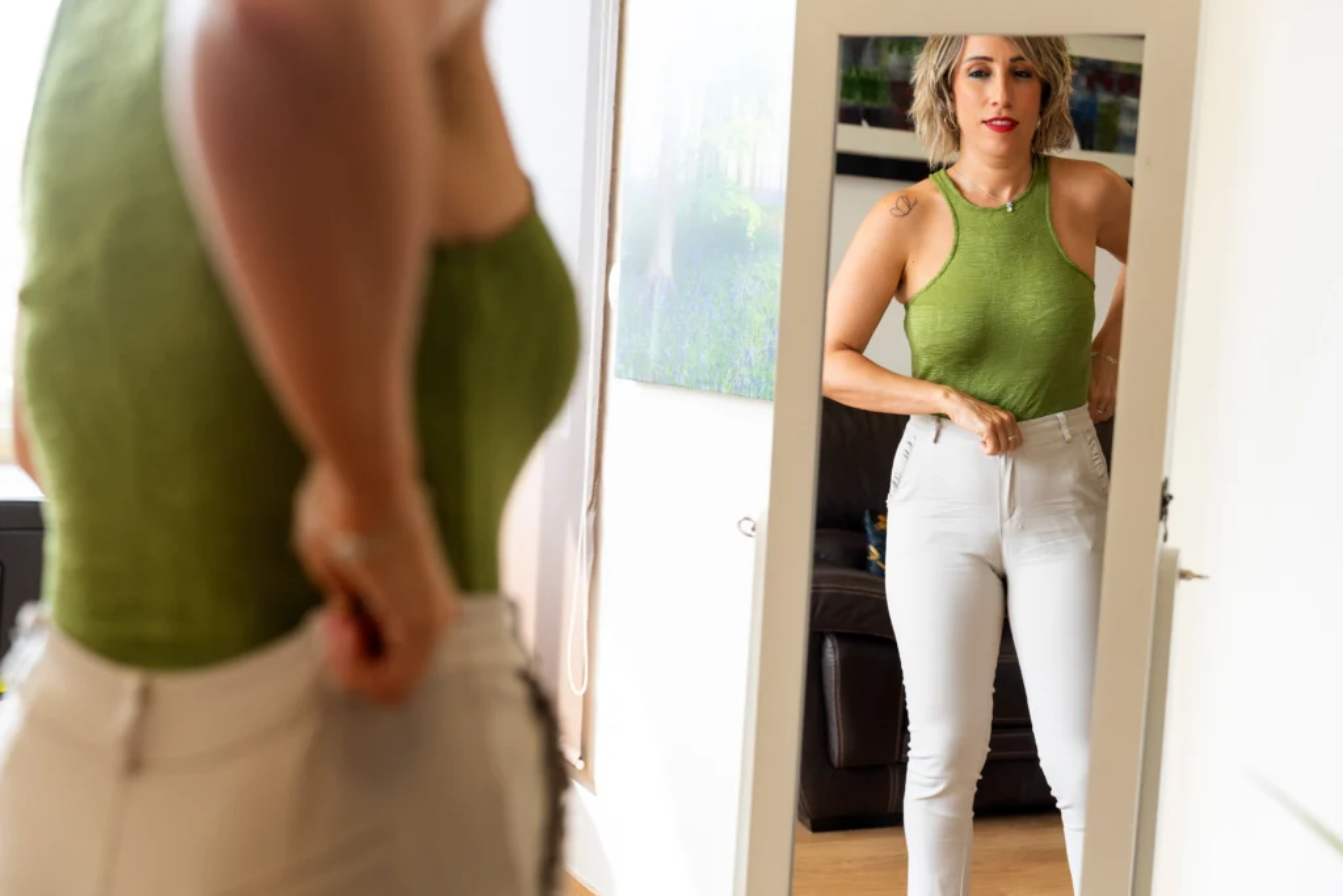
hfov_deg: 45.4
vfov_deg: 31.2
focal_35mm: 43
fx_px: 1604
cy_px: 448
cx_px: 672
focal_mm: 43
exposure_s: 1/400
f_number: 2.8
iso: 500
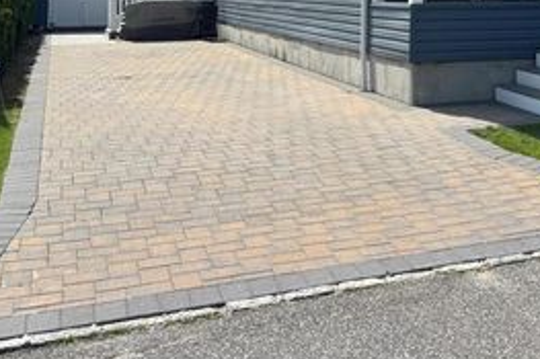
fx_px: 914
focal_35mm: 61
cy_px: -77
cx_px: 522
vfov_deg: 20.7
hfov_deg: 30.9
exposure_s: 1/3937
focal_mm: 5.96
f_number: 1.6
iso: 50
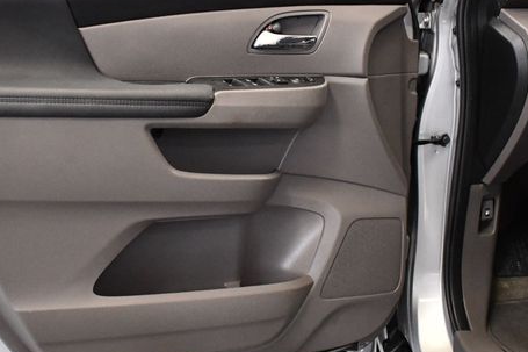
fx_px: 909
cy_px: 163
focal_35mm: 62
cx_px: 186
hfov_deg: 32.2
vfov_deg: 21.9
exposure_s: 1/125
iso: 3200
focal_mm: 22
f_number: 3.8
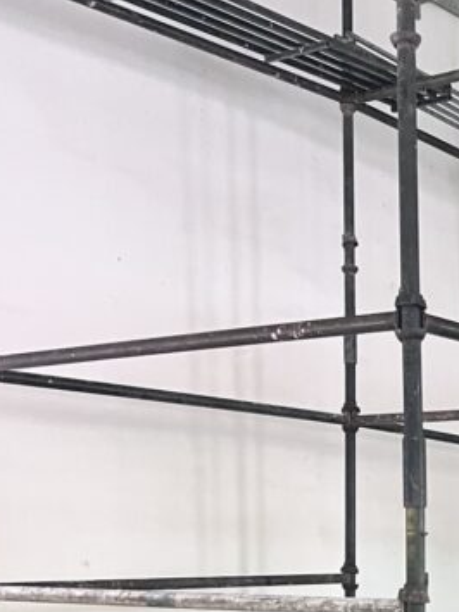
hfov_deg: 18.0
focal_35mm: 75
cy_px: 593
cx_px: 642
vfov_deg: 24.9
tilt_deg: -1.2
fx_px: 1327
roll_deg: +2.5
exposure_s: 1/60
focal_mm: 5.7
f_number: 1.5
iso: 400
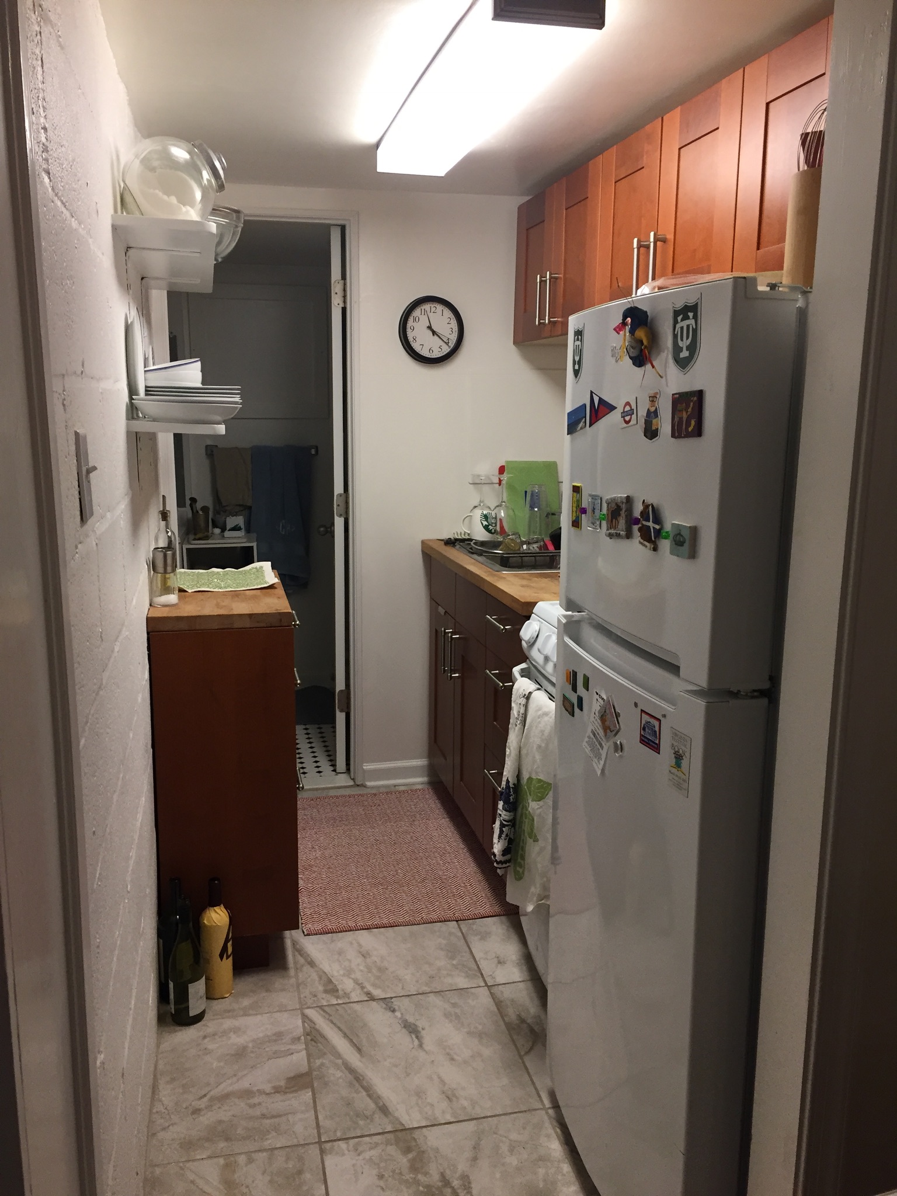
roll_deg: -0.6
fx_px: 1002
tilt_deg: -9.8
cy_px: 598
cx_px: 448
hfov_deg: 48.2
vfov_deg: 61.7
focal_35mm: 29
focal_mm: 4.15
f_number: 2.2
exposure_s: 1/30
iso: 50
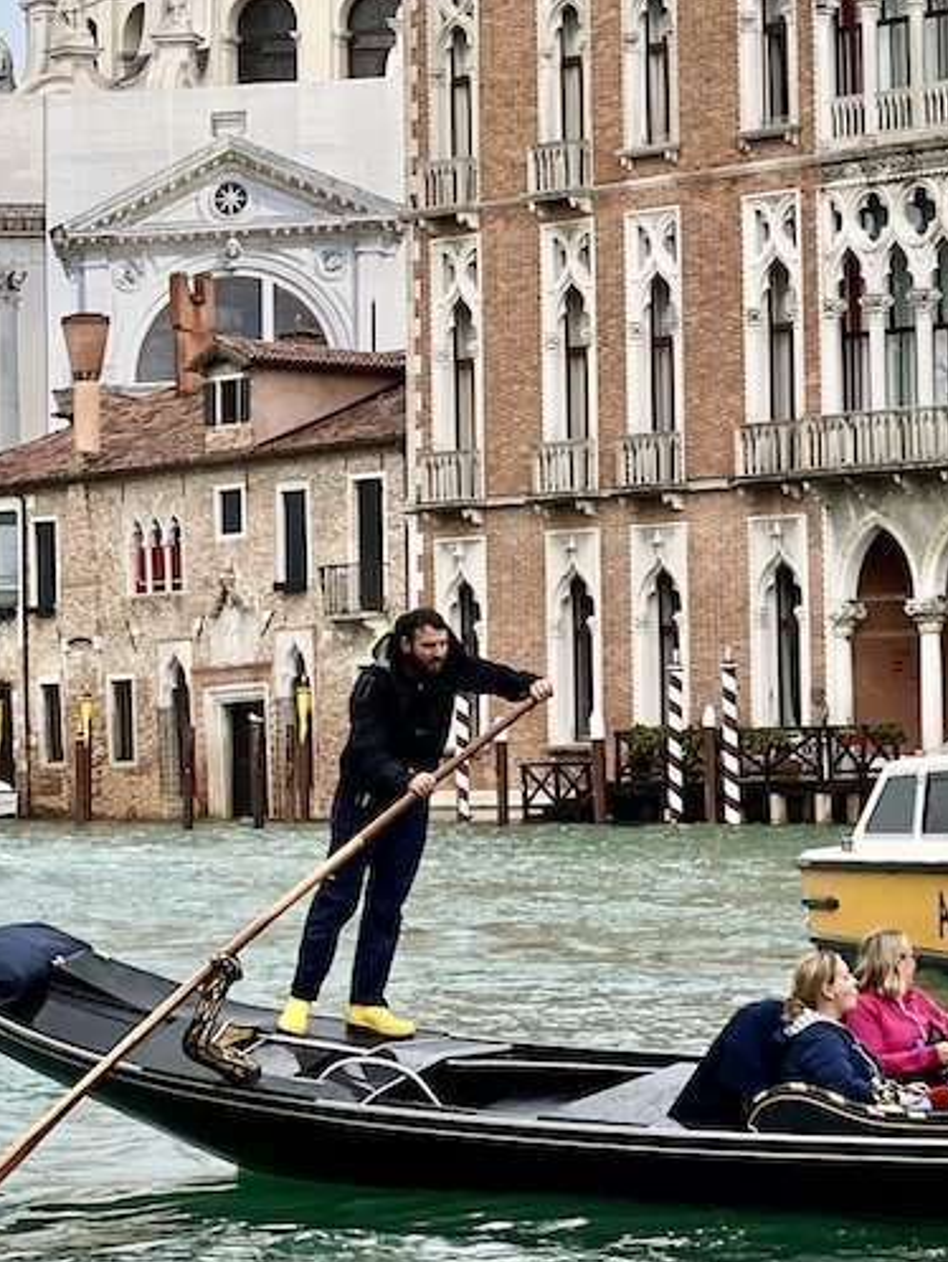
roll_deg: +1.1
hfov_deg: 11.1
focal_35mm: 134
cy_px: 316
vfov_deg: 14.7
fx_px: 4889
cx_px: 530
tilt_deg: +5.6
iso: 32
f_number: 2.8
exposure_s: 1/121
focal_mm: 9
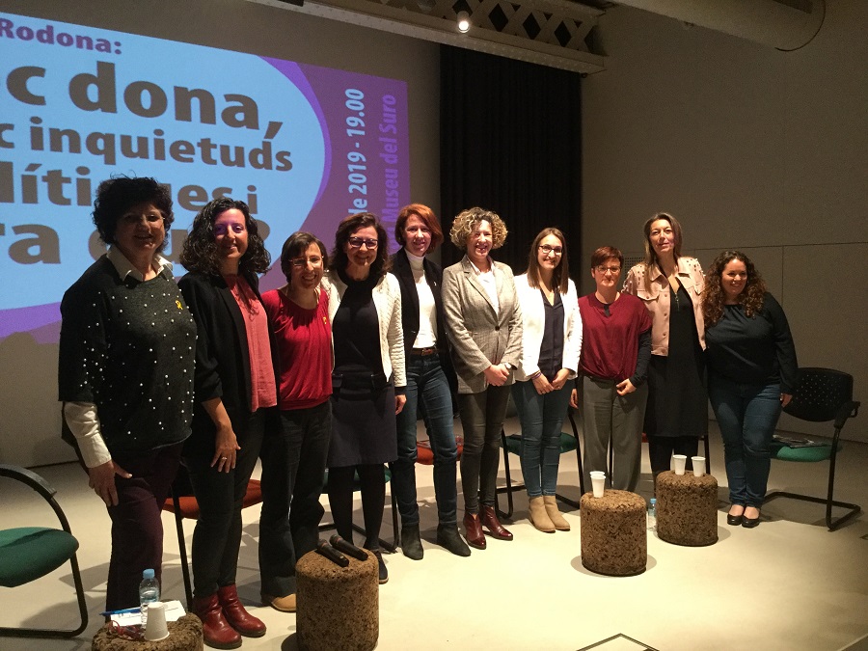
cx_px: 434
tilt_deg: -5.4
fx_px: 777
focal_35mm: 31
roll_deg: -0.8
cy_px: 326
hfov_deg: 58.4
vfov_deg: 45.4
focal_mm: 3.3
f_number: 2.4
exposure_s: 1/33
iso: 200
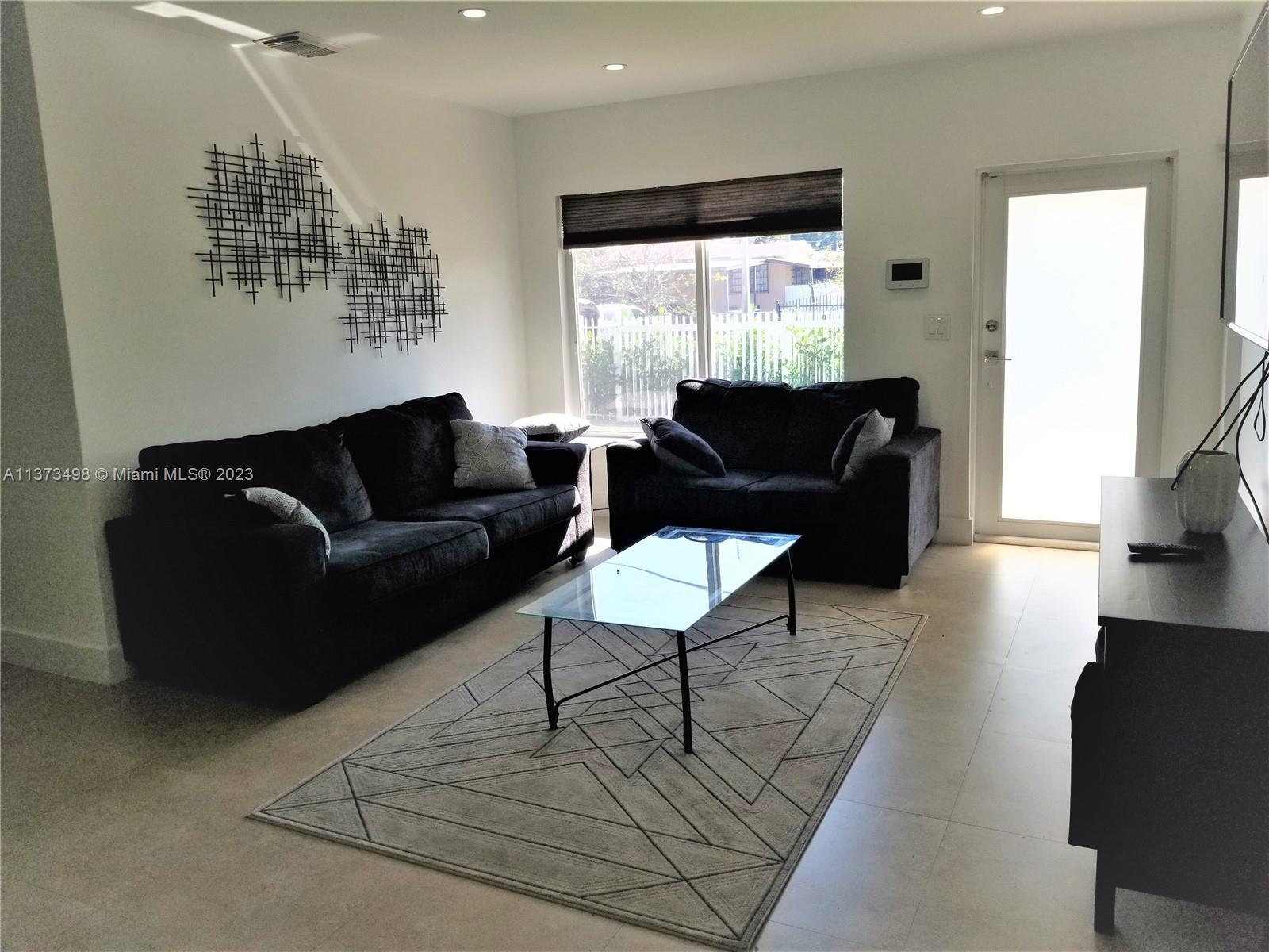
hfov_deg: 67.3
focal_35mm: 26
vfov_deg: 53.1
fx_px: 953
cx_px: 634
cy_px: 476
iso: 50
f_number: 1.7
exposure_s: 1/260
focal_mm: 4.25
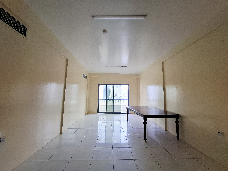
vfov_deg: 89.9
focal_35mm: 13
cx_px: 114
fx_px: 86
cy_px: 86
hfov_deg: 106.2
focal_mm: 1.74
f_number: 2.2
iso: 40
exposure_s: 1/50
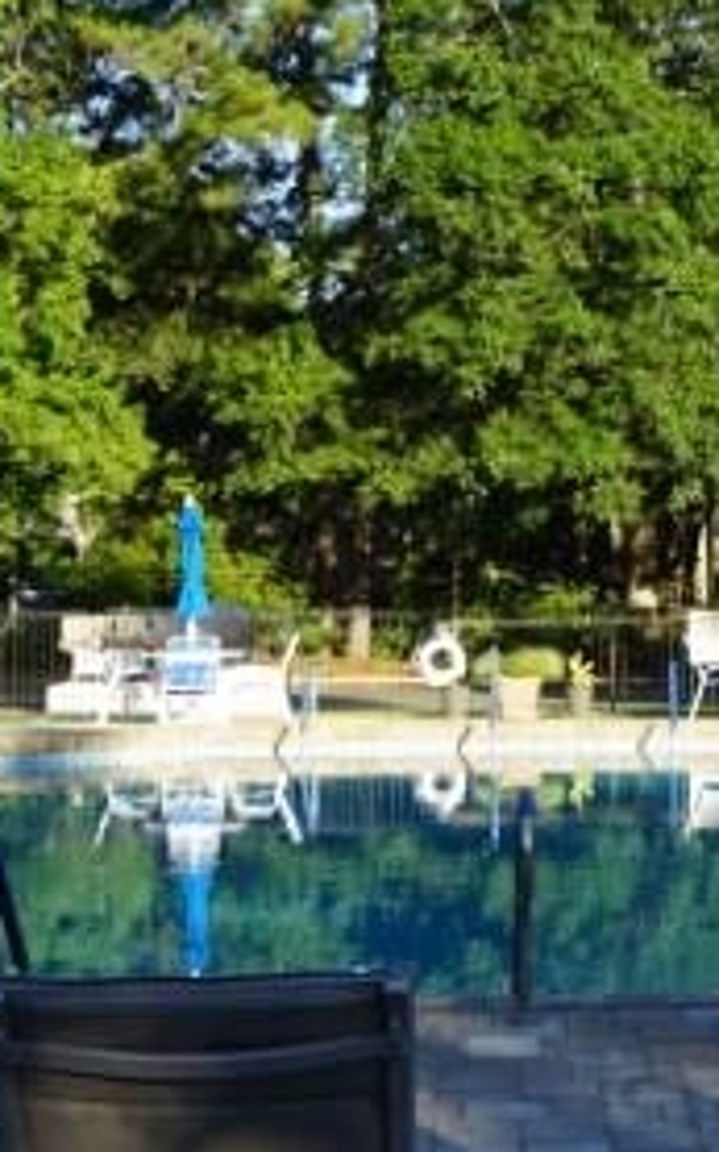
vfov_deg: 23.0
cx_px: 702
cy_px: 695
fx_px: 2823
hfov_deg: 14.3
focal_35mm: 90
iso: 100
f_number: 8
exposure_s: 1/100
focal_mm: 34
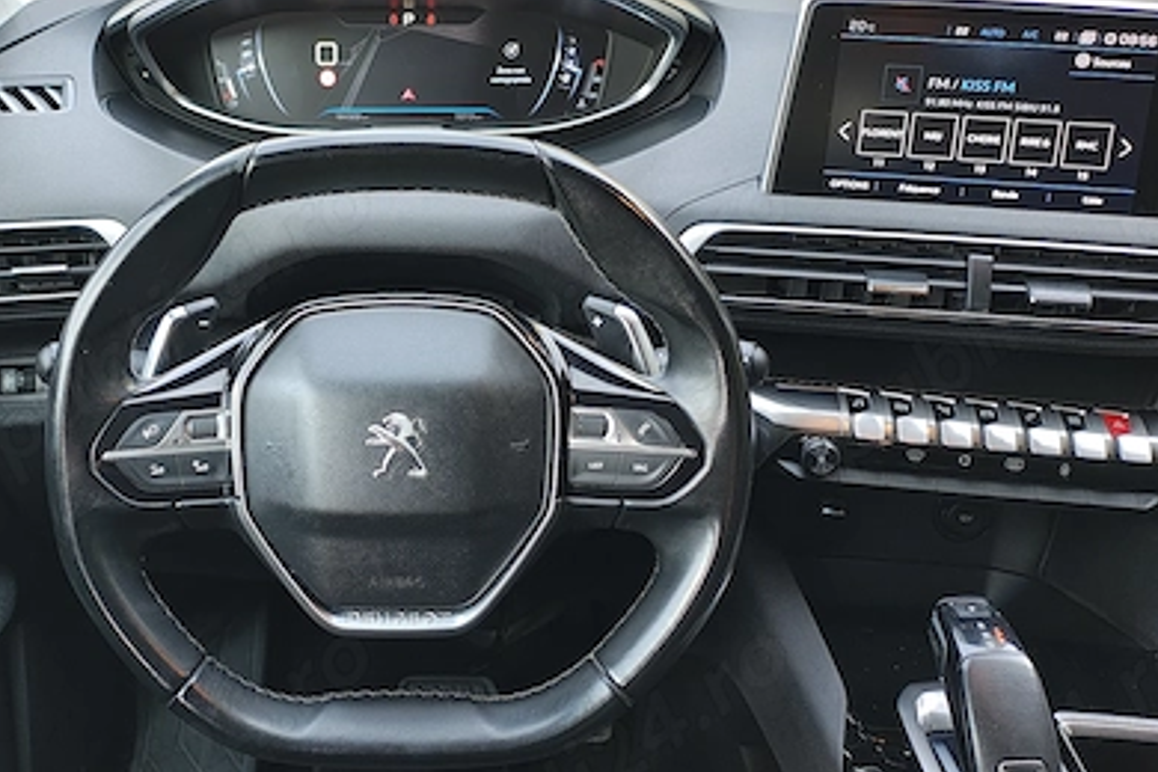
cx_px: 386
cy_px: 353
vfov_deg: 33.4
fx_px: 1287
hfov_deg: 47.7
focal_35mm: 40
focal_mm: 5.89
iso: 528
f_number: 1.4
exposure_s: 1/120
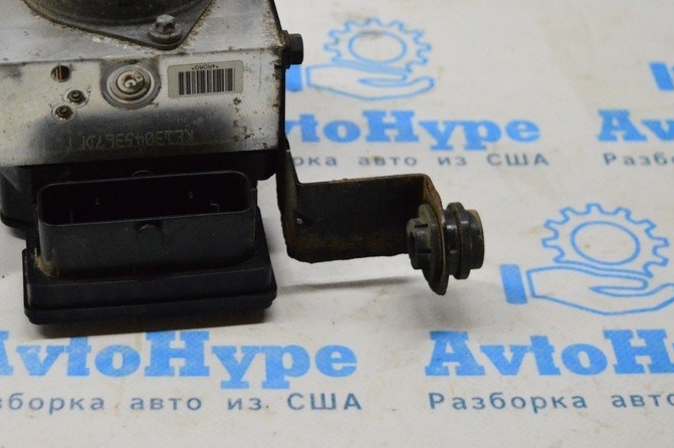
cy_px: 120
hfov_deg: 23.2
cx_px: 197
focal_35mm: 87
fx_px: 1627
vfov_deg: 15.6
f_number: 4.8
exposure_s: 1/800
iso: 6400
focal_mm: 38
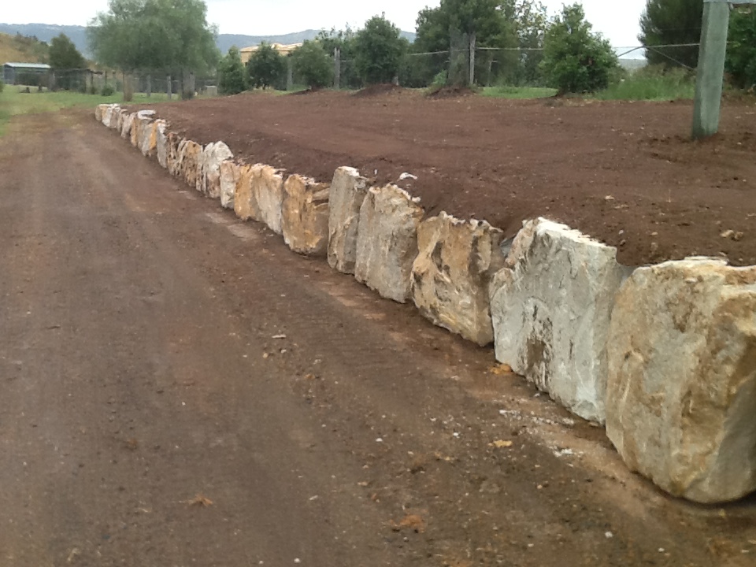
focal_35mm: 44
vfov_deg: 32.9
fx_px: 961
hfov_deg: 42.9
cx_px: 378
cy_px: 284
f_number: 2.4
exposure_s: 1/318
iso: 40
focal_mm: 2.03
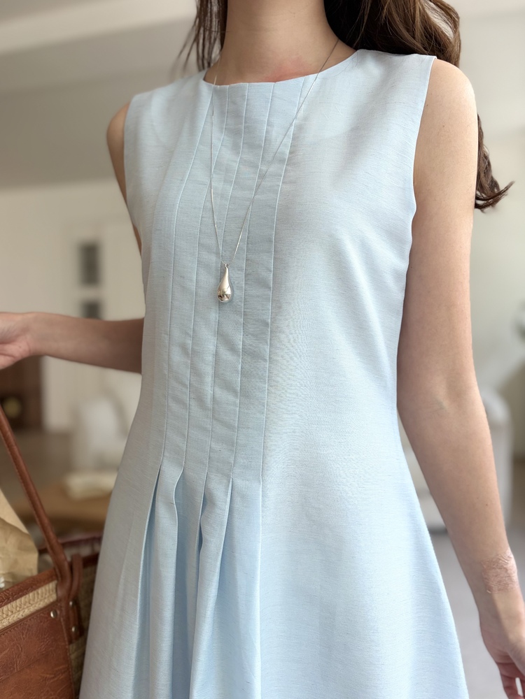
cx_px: 262
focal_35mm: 26
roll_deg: +0.3
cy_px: 350
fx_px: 526
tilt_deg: -3.7
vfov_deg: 67.3
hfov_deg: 53.1
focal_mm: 5.96
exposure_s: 1/122
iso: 100
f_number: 1.6
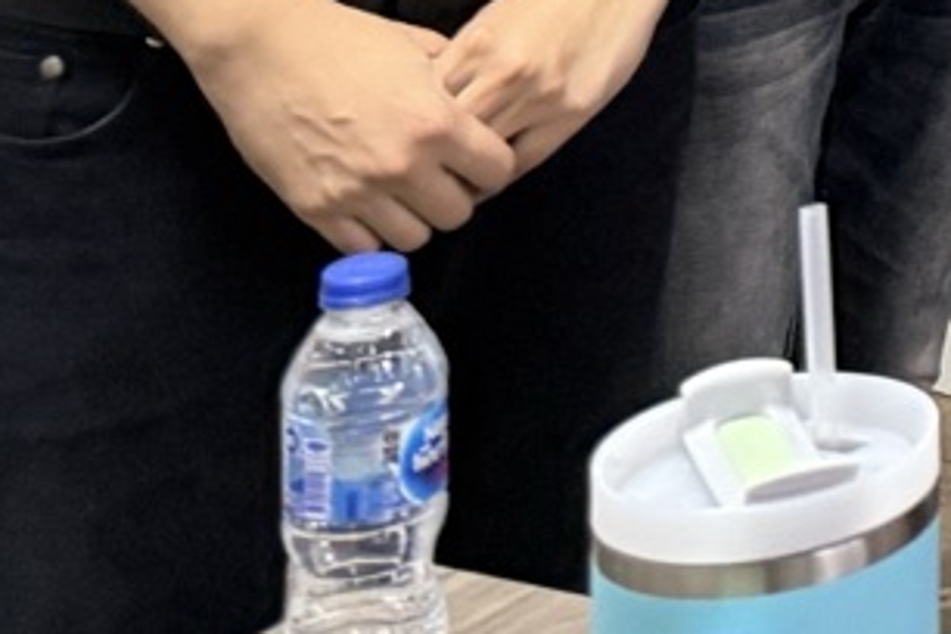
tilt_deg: +0.8
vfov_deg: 7.9
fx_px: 3883
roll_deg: -0.4
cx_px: 2359
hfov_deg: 11.3
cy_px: -1321
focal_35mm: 147
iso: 500
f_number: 1.78
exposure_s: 1/50
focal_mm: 6.76
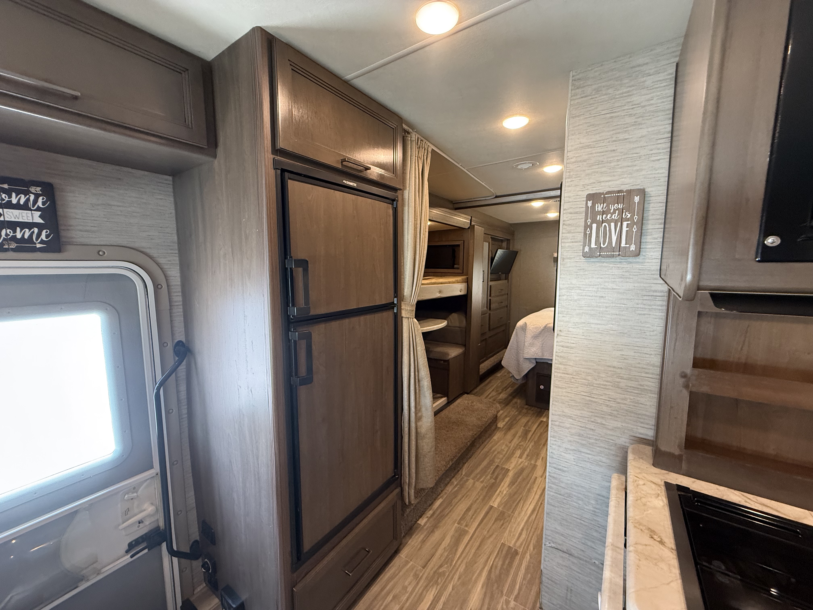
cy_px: 305
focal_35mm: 14
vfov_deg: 85.7
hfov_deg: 102.1
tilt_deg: -6.7
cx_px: 406
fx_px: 329
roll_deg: -0.5
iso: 320
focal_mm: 2.22
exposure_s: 1/68
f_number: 2.2
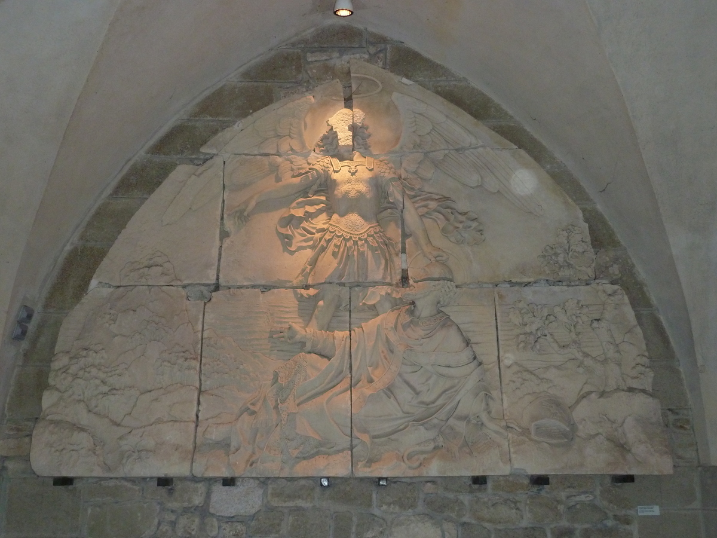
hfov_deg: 50.1
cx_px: 358
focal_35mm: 37
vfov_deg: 38.7
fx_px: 766
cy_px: 269
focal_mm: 6.1
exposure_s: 1/25
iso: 320
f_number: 3.6
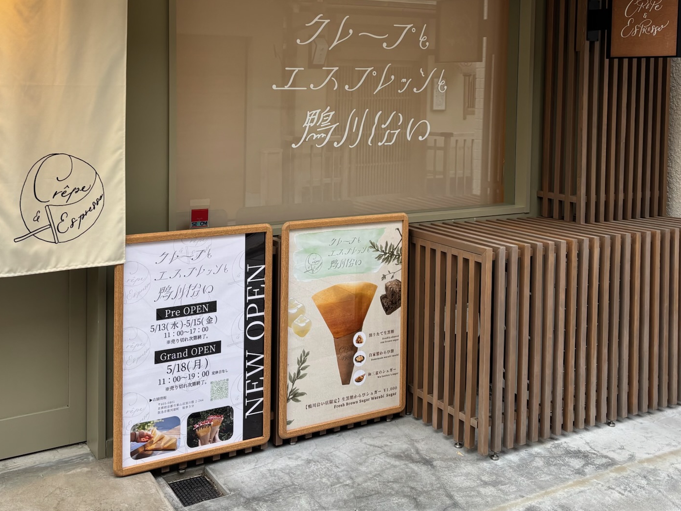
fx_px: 748
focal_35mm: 38
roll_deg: -0.8
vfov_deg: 37.2
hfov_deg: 48.7
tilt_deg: -4.3
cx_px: 278
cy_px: 163
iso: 50
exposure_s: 1/307
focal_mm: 5.96
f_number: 1.6
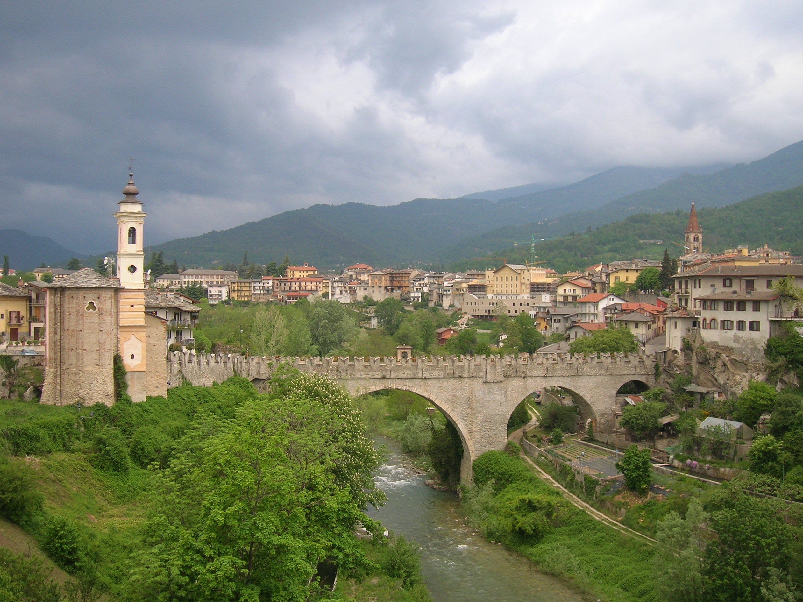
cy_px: 303
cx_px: 393
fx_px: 858
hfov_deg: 50.1
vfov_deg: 38.7
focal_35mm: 37
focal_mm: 6
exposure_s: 1/49.3
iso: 50
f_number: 2.9
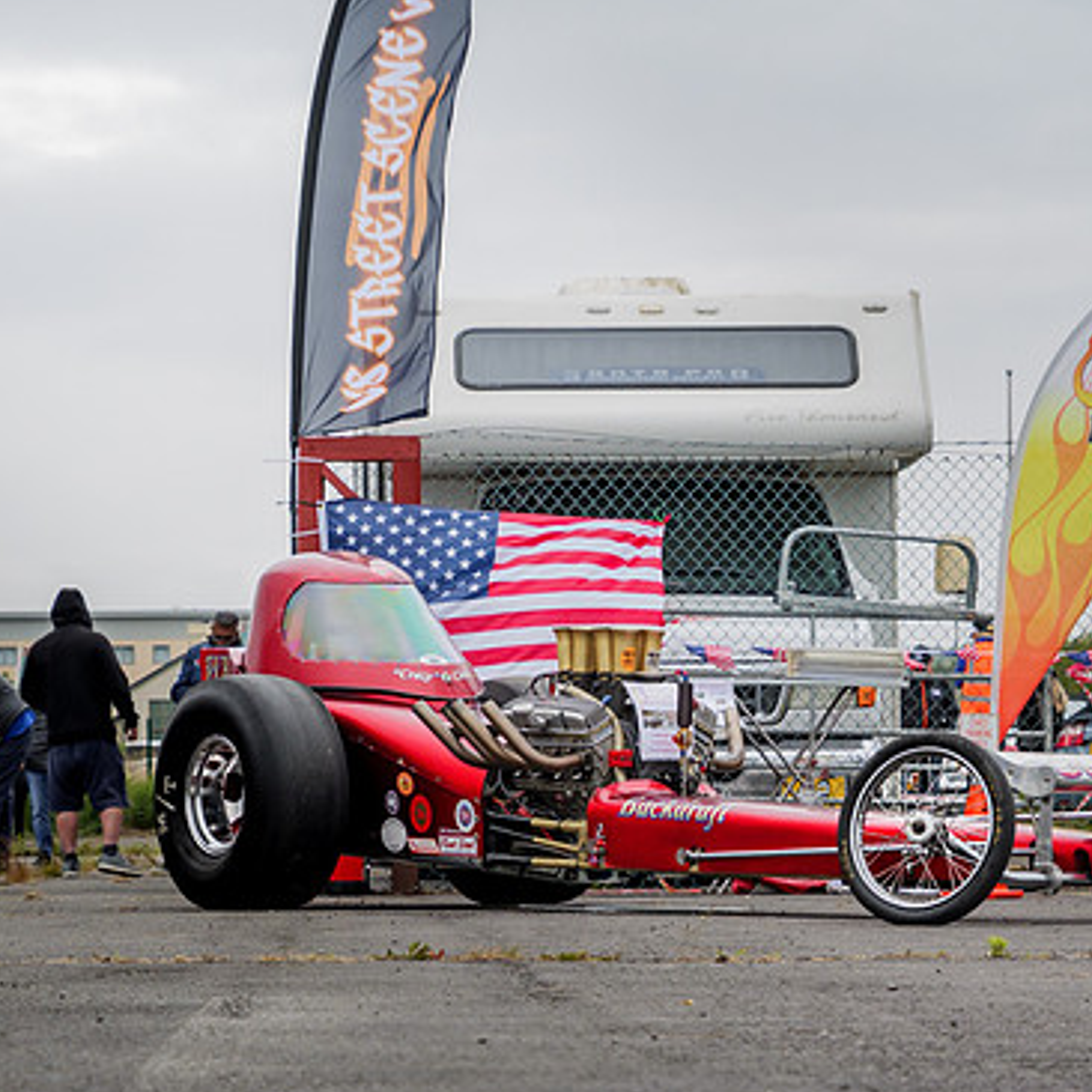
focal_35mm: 126
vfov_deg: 13.8
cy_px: 630
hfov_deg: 13.8
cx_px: 640
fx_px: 4497
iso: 200
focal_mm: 40
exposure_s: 1/320
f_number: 4
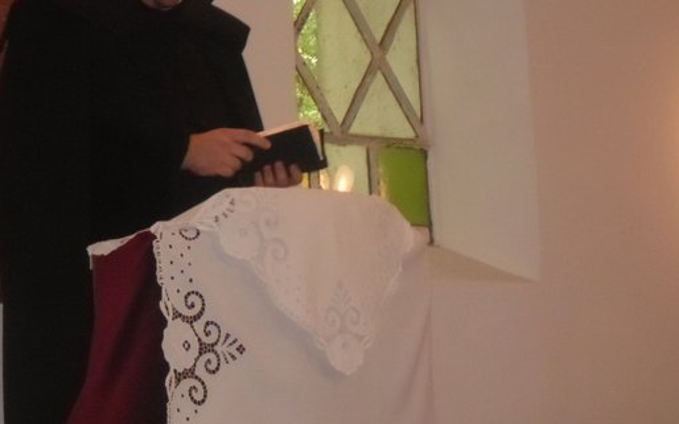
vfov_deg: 9.2
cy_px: 122
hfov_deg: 14.7
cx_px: 181
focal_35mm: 142
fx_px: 2627
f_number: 4.3
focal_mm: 15.4
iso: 400
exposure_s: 1/60
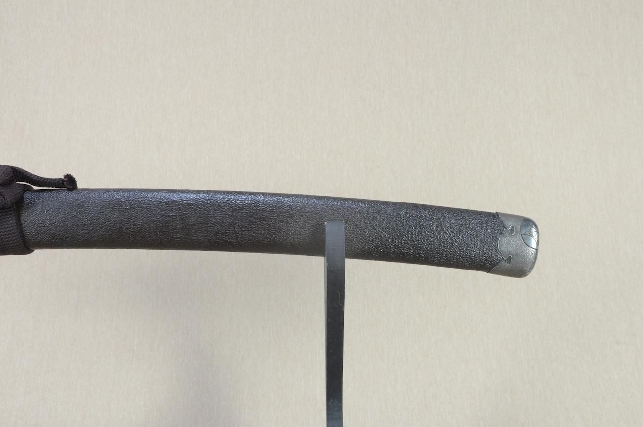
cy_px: 225
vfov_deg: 41.0
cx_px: 327
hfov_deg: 58.8
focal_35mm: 32
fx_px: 571
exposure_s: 1/1.6
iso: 400
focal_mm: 20
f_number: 11
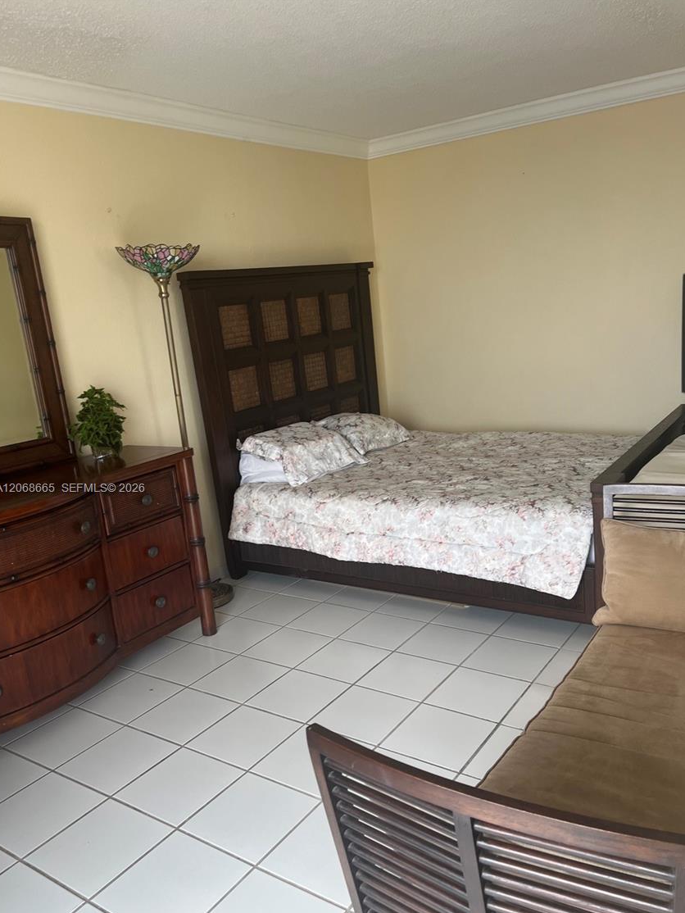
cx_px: 362
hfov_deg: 49.7
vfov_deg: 63.4
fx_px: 738
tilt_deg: -13.7
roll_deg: +6.5
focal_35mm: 28
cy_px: 489
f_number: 1.5
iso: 50
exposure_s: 1/121
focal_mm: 5.7
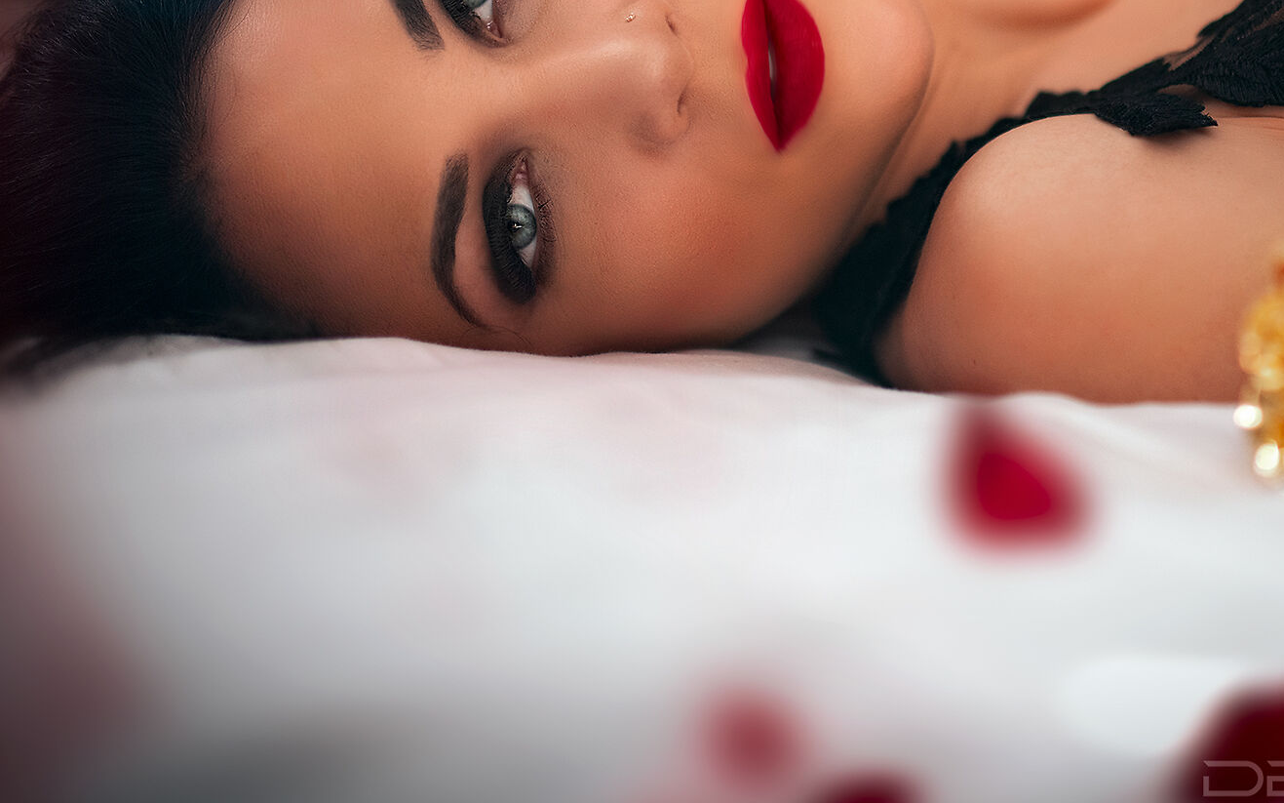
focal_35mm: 65
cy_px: 46
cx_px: 913
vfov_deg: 19.6
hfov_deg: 31.1
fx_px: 2274
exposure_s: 1/400
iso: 400
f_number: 1.6
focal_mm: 35
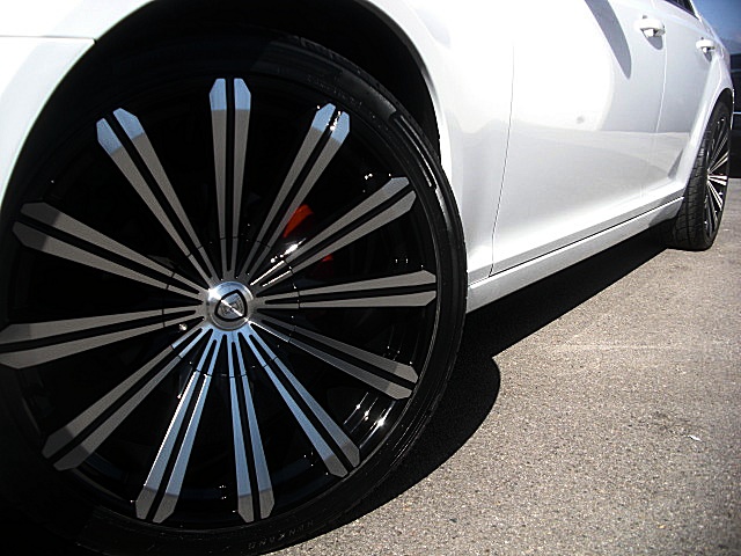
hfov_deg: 51.4
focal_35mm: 36
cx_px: 370
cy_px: 278
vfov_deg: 39.7
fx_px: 771
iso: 50
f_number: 2.8
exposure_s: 1/500
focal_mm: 6.3
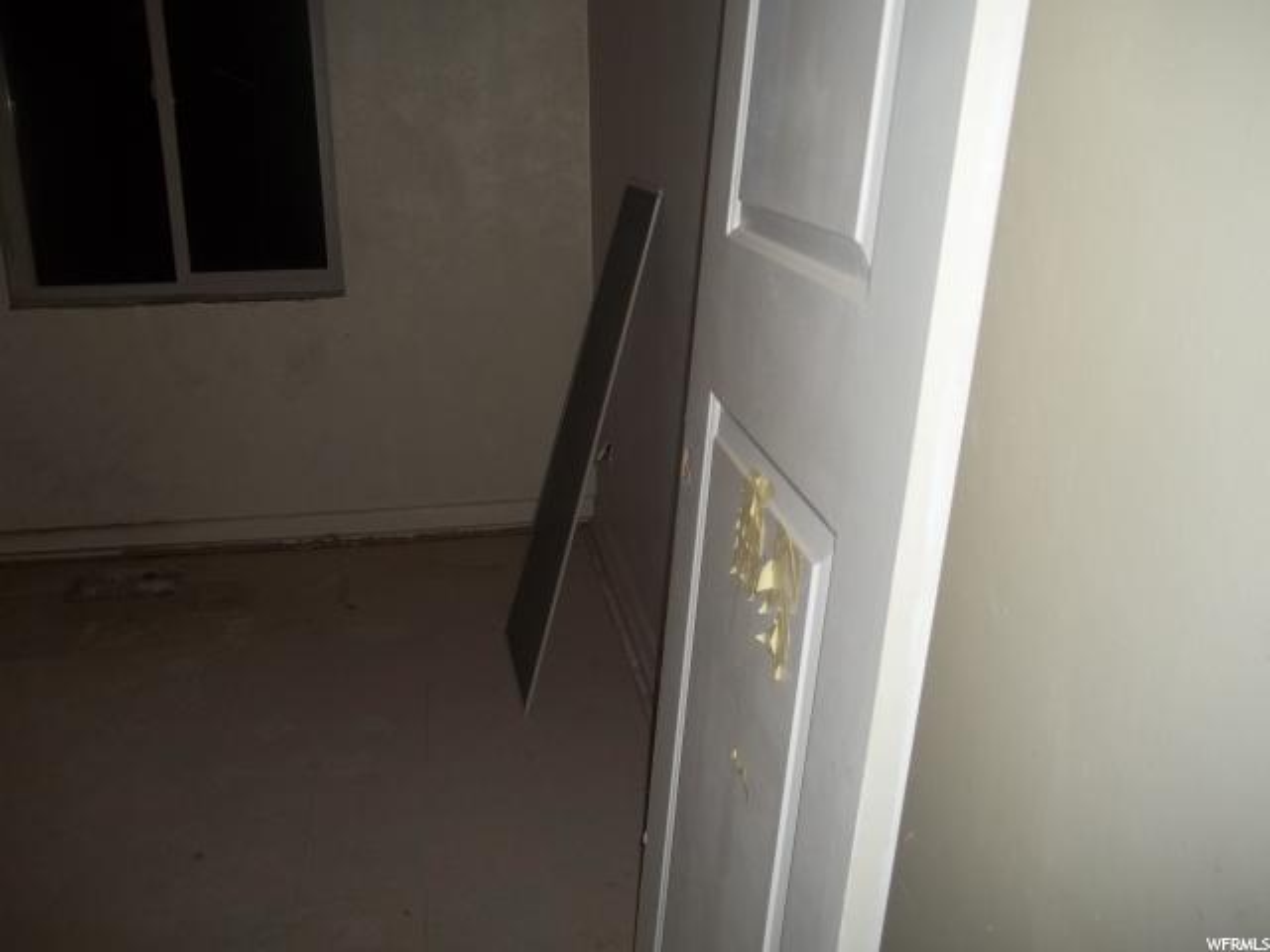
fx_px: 1174
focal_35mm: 32
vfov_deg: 44.2
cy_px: 476
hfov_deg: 56.8
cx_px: 635
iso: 64
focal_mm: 5.7
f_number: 2.9
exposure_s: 1/30
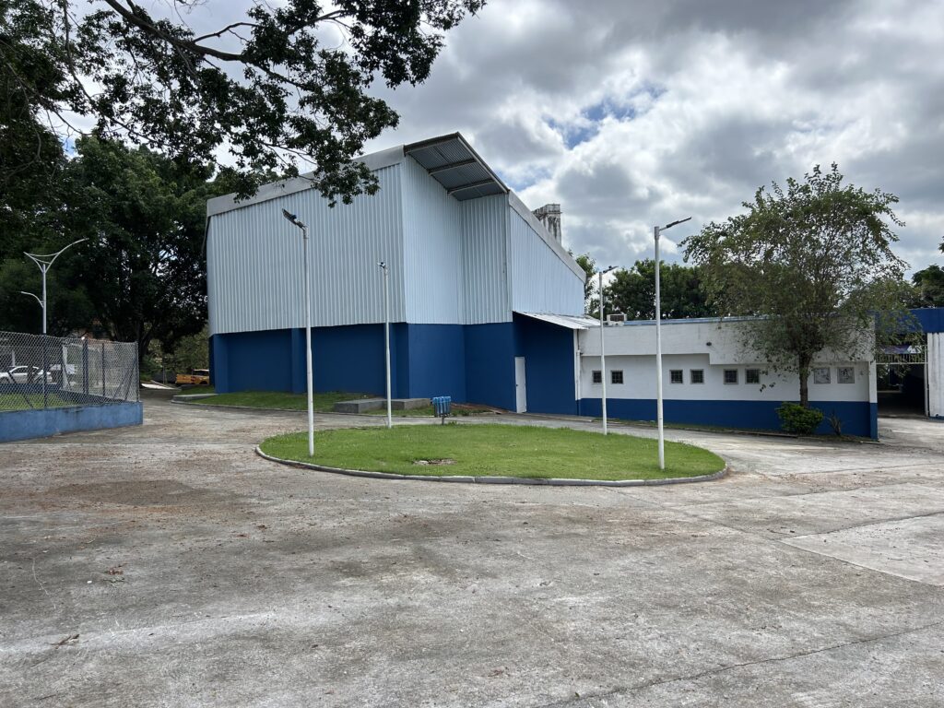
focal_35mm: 26
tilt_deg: -1.0
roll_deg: +2.5
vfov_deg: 53.1
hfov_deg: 67.3
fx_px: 709
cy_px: 354
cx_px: 472
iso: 50
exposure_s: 1/3831
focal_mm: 5.7
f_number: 1.5
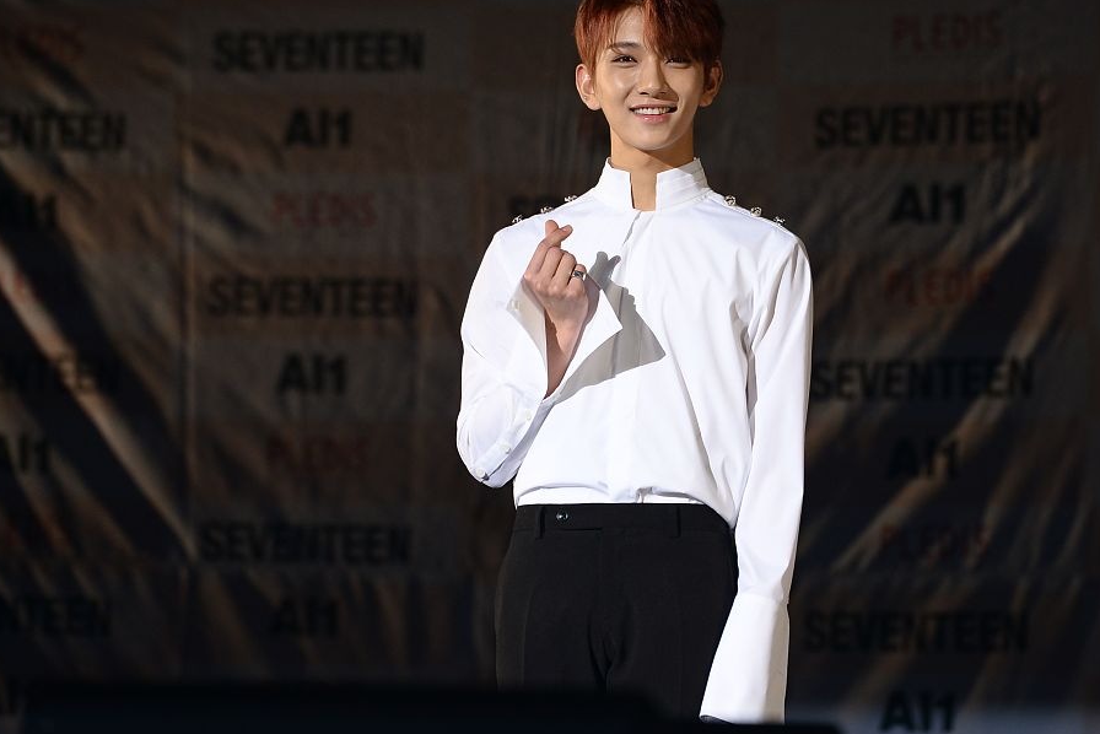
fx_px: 8191
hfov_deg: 7.7
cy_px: 292
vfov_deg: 5.1
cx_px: 643
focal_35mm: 268
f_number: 4
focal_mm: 200
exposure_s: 1/320
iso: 1250
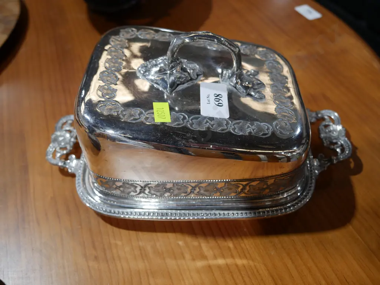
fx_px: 351
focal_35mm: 32
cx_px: 190
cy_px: 142
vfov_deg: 44.2
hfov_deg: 56.8
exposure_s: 1/60
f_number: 3.6
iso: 250
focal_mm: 16
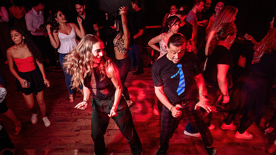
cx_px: 133
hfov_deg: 67.9
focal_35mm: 28
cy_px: 92
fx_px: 205
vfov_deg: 41.3
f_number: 3.2
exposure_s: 1/40
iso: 800
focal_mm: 24
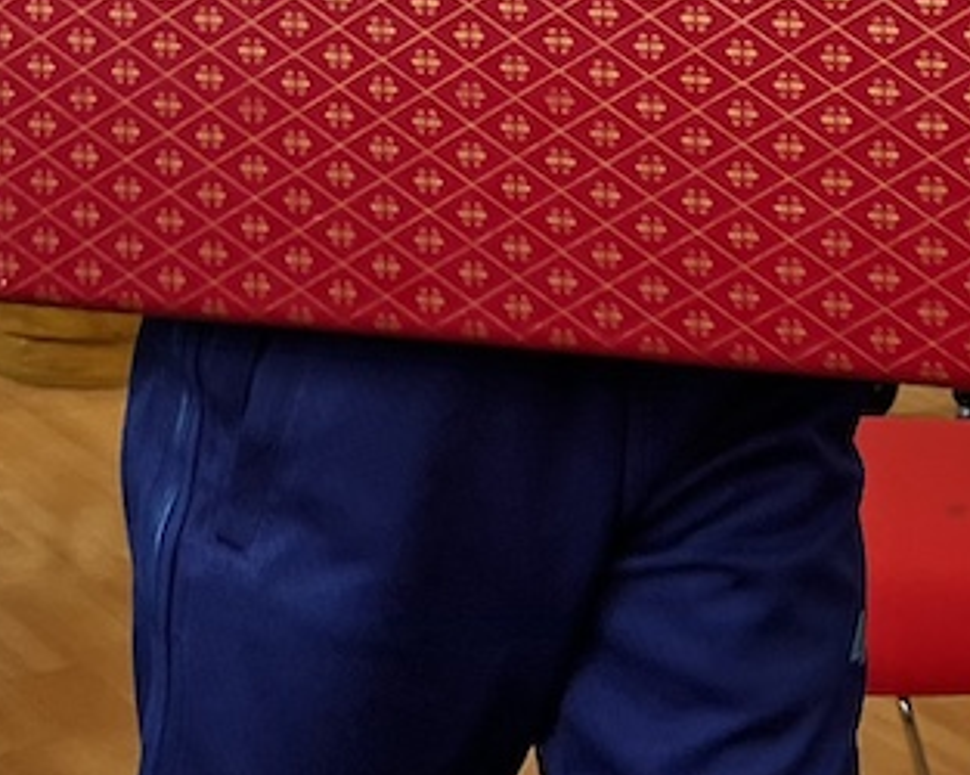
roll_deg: -2.9
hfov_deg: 21.0
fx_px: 2381
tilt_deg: +4.5
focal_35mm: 83
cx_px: 1243
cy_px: -366
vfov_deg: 16.9
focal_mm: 5.1
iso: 64
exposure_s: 1/130
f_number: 1.6
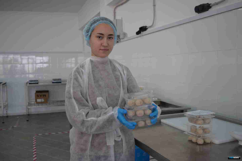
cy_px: 80
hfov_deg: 53.1
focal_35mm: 36
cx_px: 121
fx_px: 242
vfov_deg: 36.9
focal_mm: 24
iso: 200
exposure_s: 1/100
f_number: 4
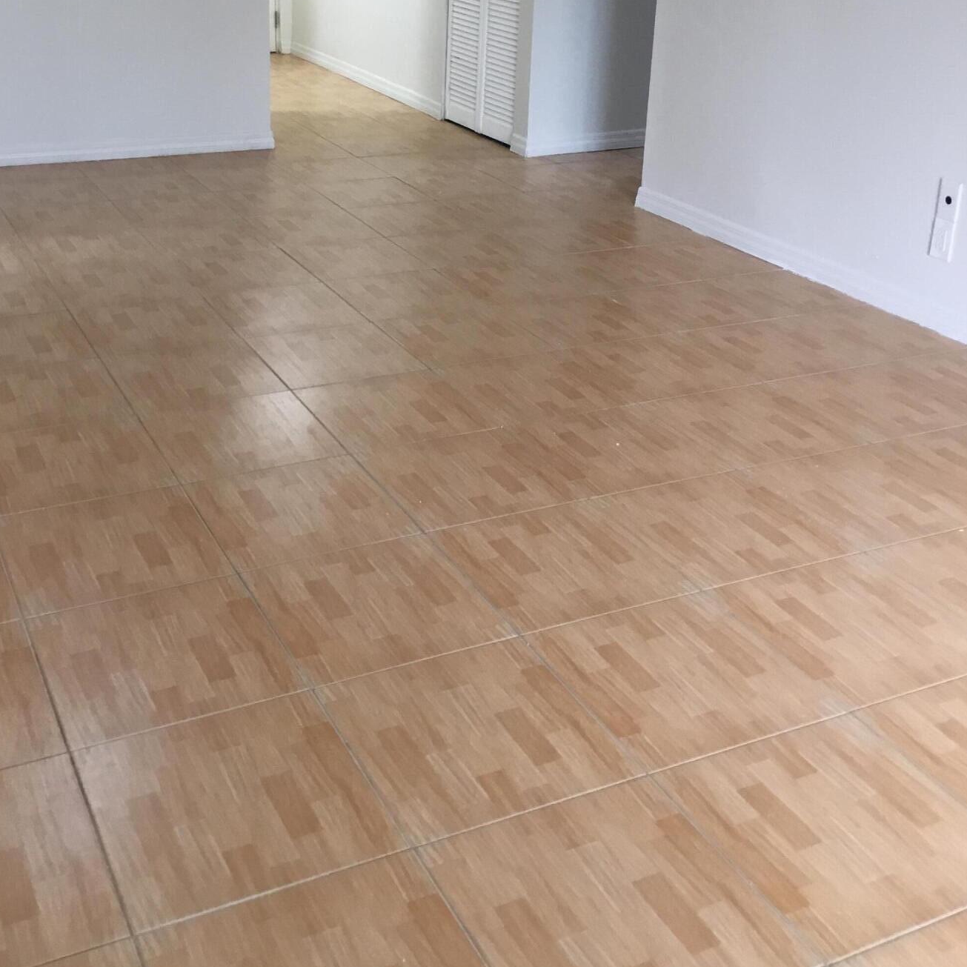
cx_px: 419
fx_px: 1327
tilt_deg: -17.5
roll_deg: -1.2
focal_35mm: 42
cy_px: 272
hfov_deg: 40.0
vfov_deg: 39.2
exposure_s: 1/30
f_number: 2.4
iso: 50
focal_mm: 3.3
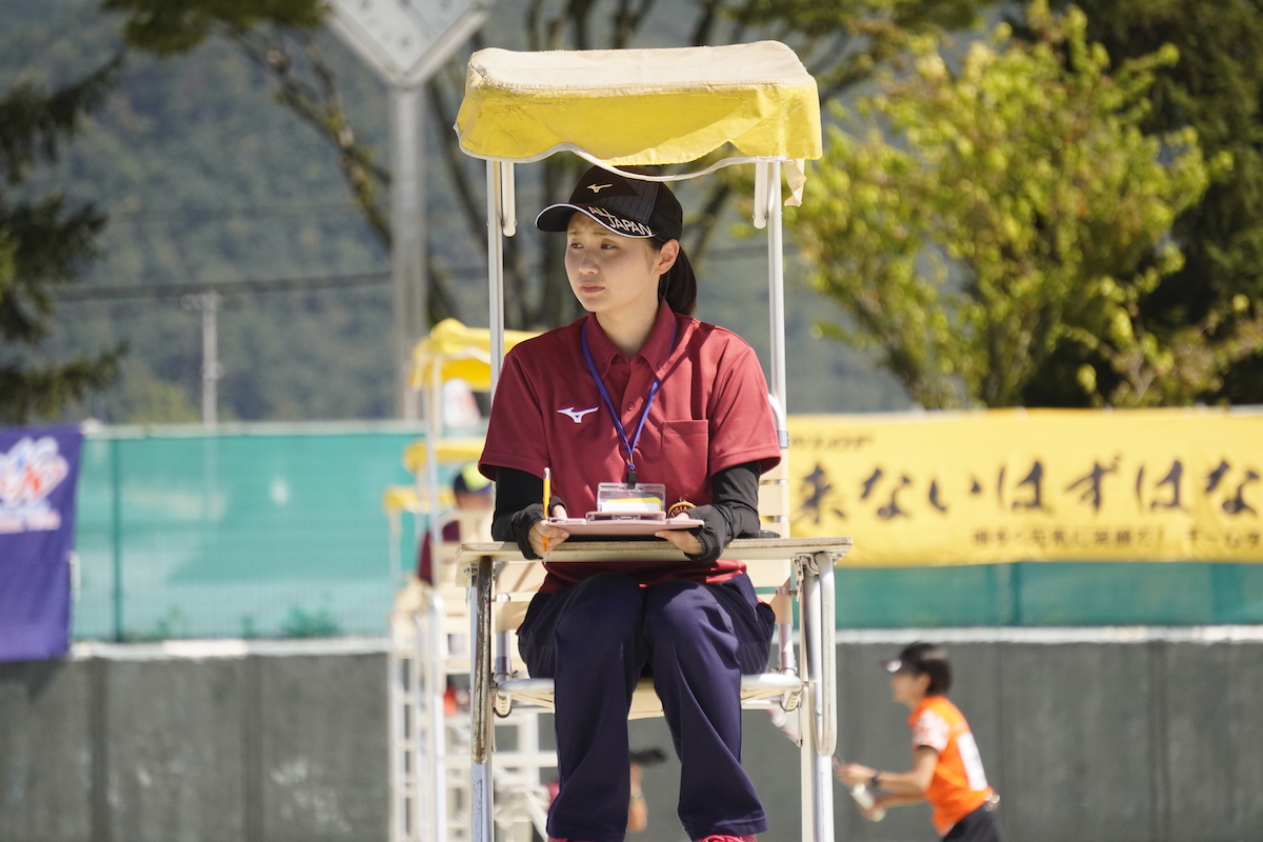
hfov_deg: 7.1
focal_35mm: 291
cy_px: 421
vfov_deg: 4.7
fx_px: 10208
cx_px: 632
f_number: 6.3
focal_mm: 194
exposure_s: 1/4000
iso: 1000
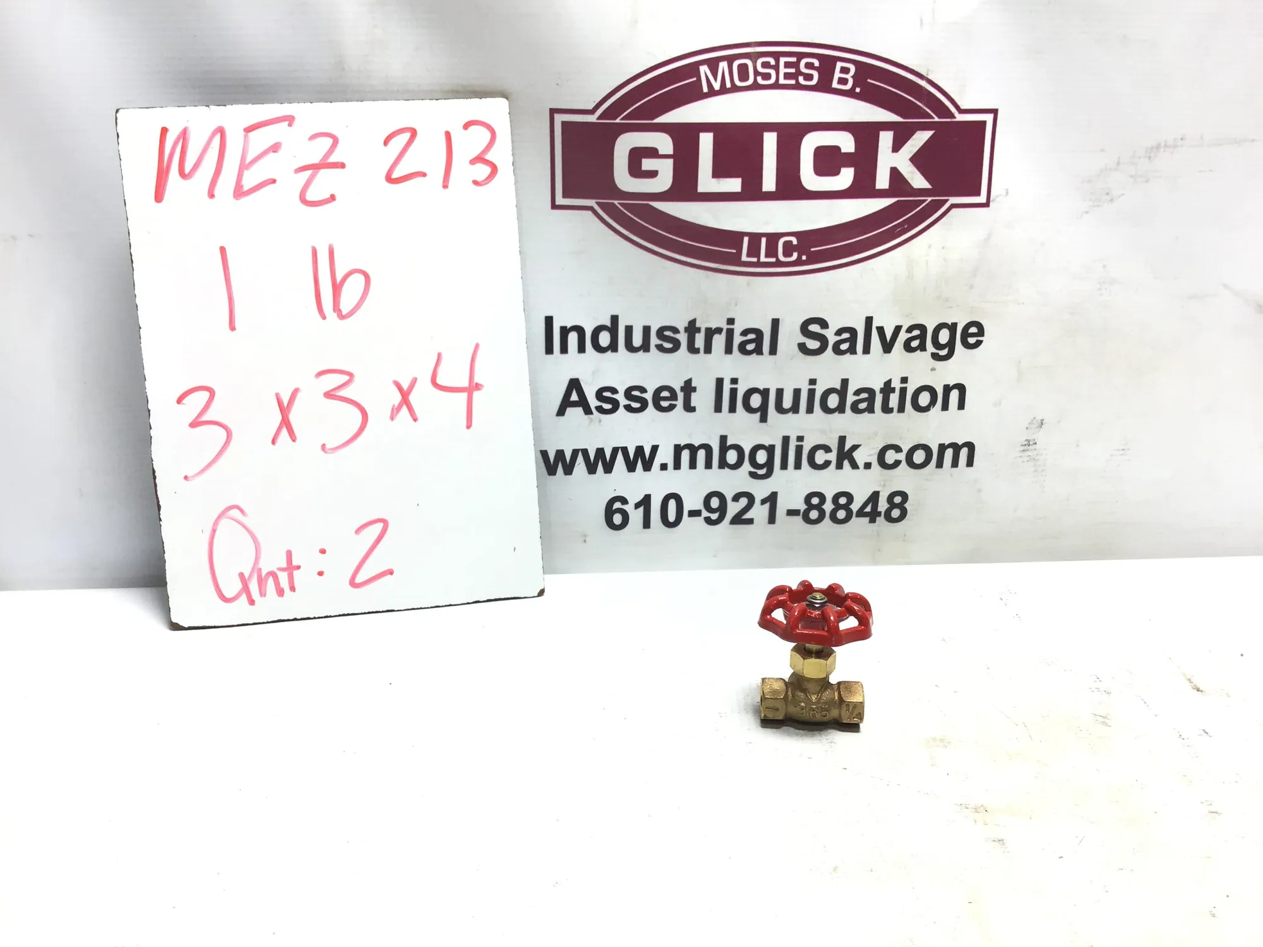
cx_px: 632
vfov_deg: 45.4
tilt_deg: -21.3
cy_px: 474
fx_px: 1131
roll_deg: +0.0
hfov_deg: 58.4
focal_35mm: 31
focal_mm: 3.3
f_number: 2.4
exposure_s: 1/131
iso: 25
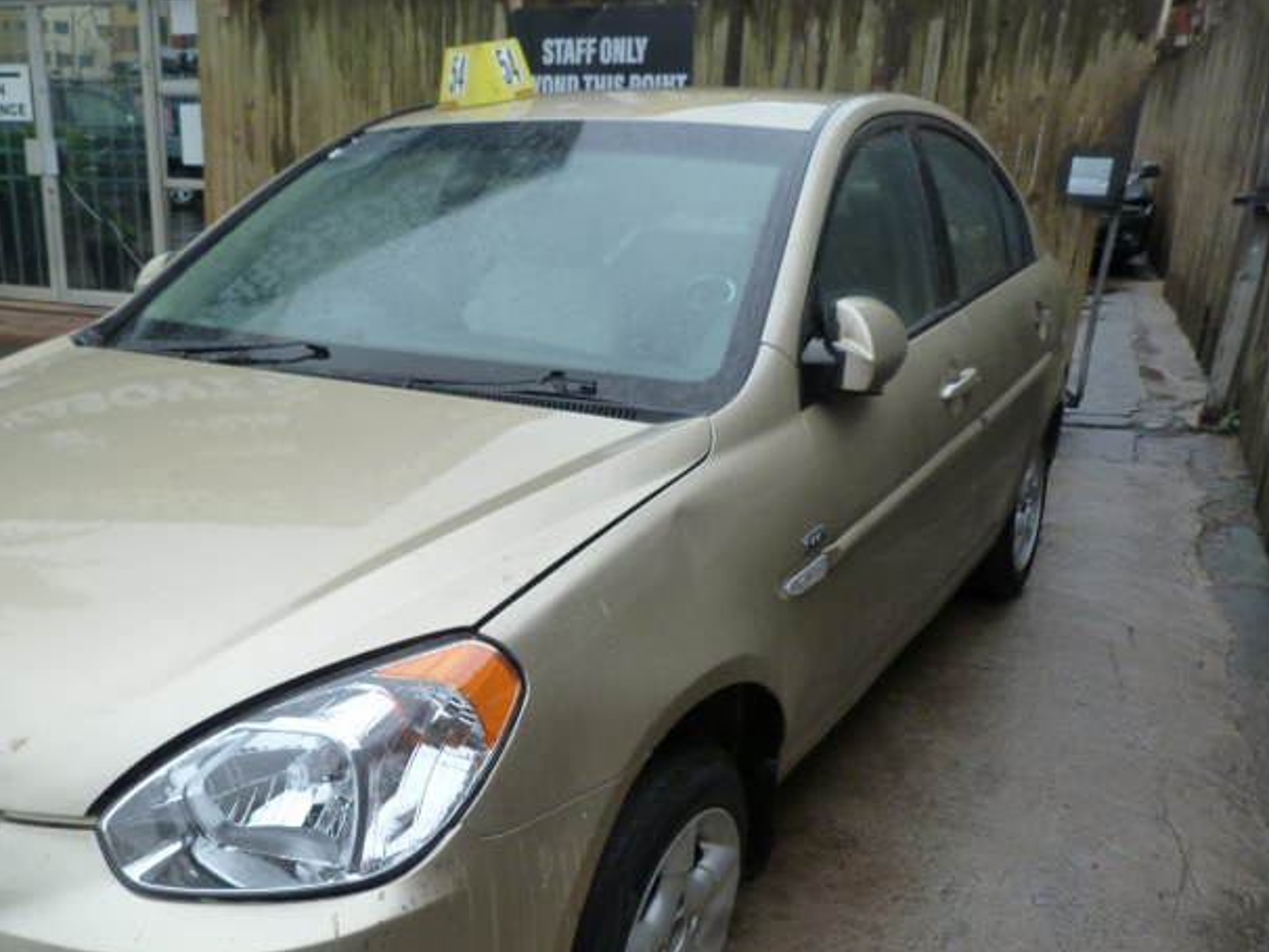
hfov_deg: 54.6
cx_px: 469
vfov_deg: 42.7
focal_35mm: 33
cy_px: 594
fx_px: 1210
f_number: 3.6
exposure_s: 1/100
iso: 125
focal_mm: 4.5
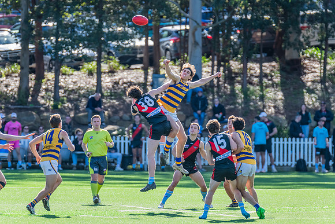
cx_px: 168
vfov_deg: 3.1
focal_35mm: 448
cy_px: 112
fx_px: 4166
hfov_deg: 4.6
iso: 800
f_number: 6.3
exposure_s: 1/1250
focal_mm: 440
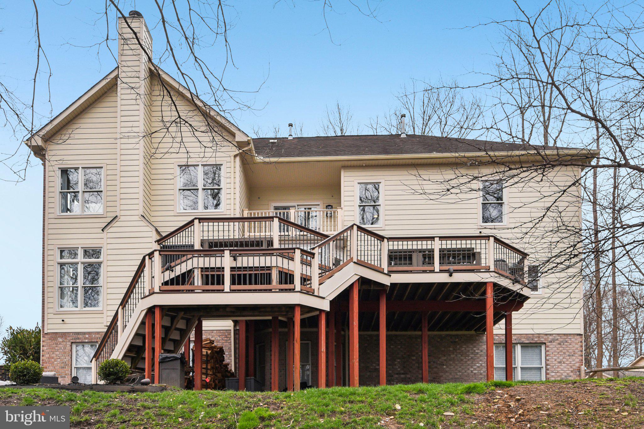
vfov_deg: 46.4
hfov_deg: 65.5
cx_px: 322
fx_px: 501
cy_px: 214
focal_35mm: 28
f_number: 8
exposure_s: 1/400
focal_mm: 28
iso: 400
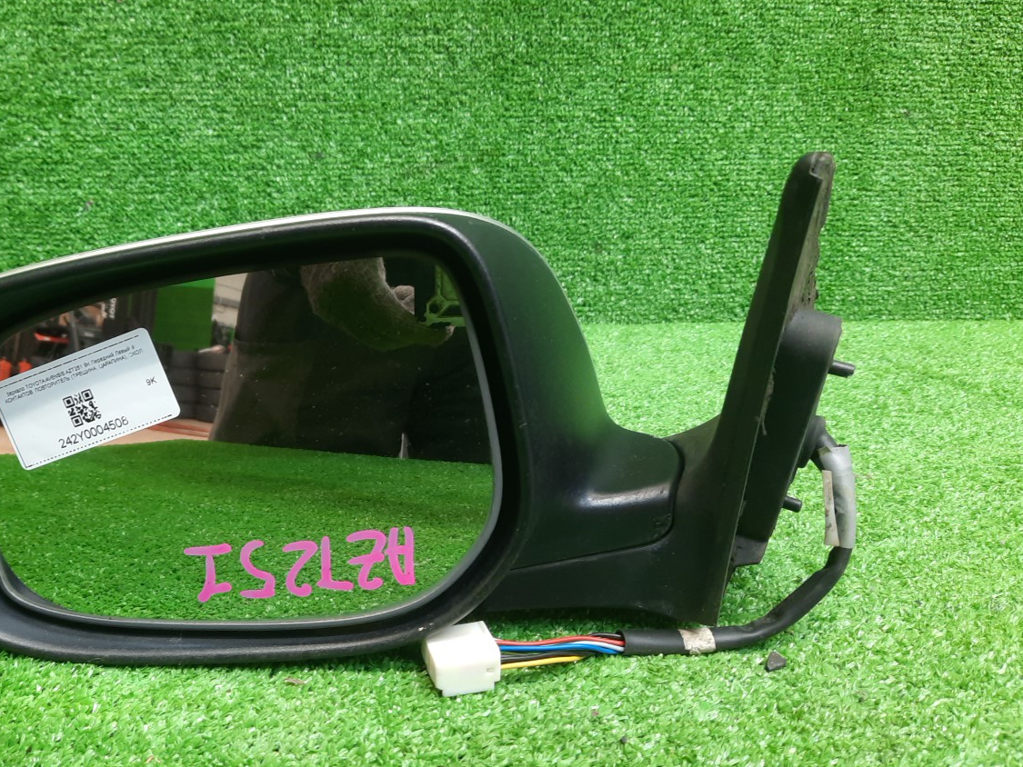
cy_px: 394
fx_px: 946
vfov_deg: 44.2
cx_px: 386
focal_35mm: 32
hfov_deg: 56.2
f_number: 2
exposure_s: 1/50
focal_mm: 4.6
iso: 153
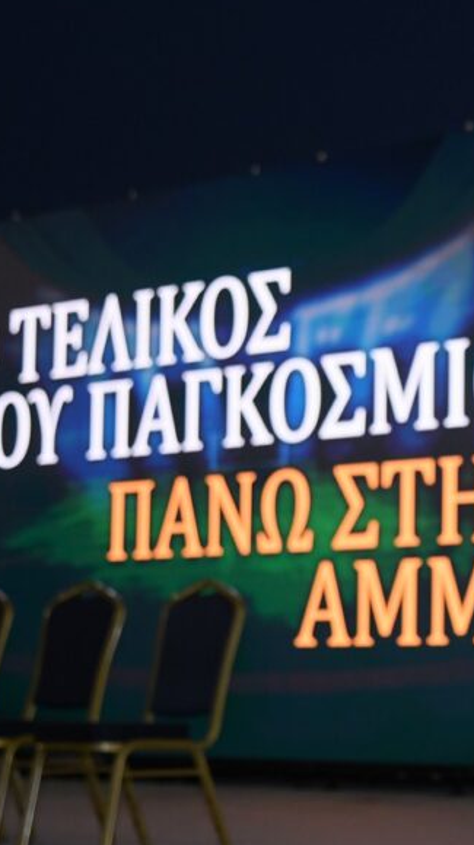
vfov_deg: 23.9
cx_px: 636
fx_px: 1992
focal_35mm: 89
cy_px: 460
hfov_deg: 13.1
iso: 2000
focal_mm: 48
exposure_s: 1/250
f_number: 4
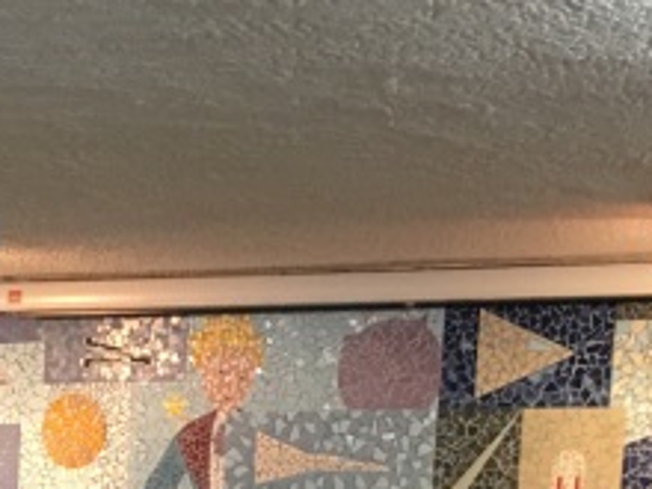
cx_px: -92
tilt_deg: -7.8
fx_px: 2543
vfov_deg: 10.1
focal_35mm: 135
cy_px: 1008
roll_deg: -1.1
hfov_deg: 14.2
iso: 50
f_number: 2.2
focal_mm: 4.15
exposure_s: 1/15
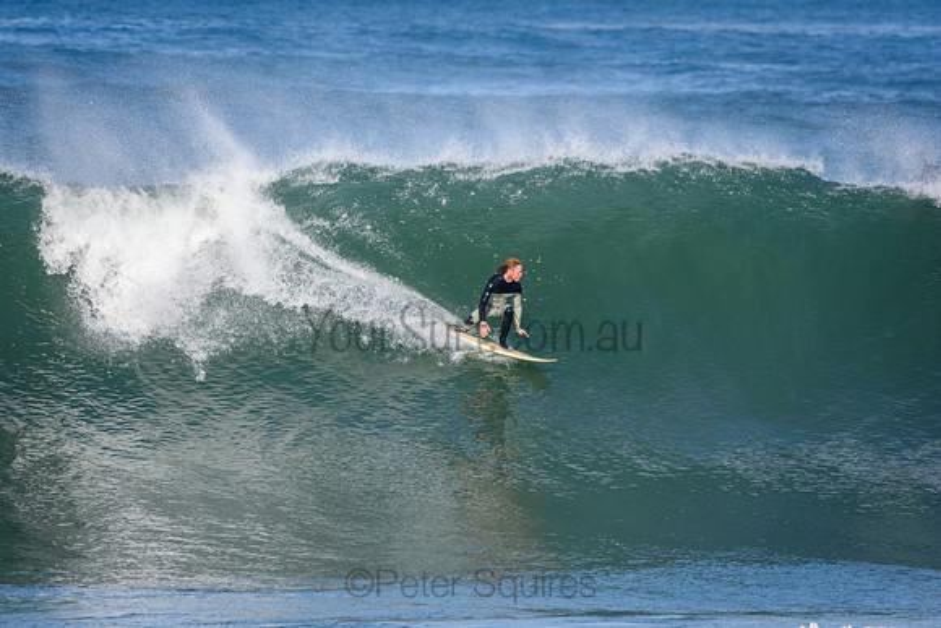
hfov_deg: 3.6
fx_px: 14902
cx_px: 470
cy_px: 314
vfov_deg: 2.4
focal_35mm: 570
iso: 400
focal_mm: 380
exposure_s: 1/2000
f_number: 5.6
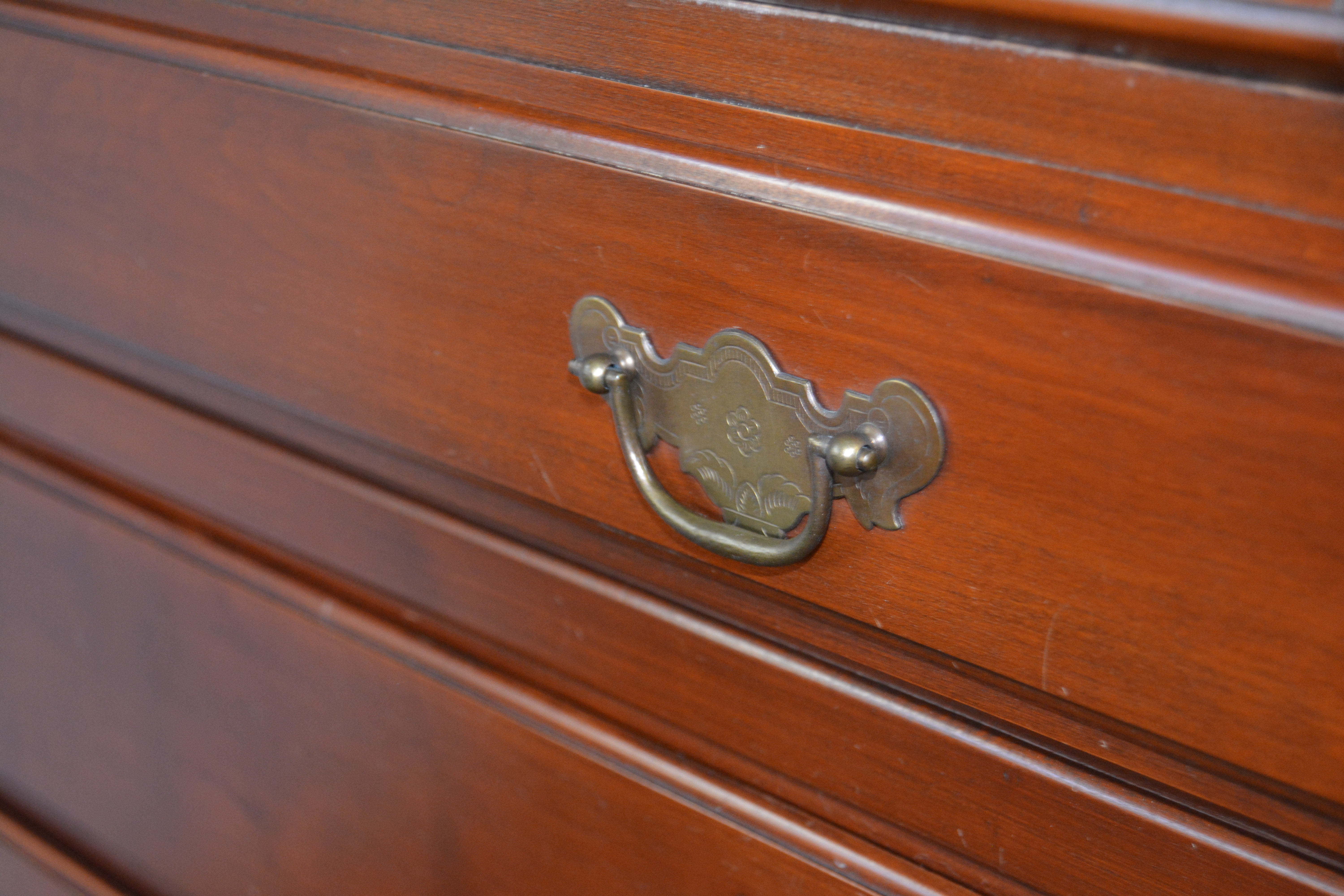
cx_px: 672
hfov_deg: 29.2
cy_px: 448
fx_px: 2576
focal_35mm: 69
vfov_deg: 19.7
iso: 1800
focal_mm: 46
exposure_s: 1/60
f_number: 5.3
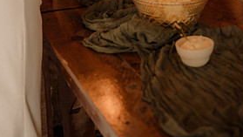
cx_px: 125
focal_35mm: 93
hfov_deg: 22.9
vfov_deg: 12.9
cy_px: 5
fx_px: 599
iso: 1250
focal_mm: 55
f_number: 2.8
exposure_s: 1/250
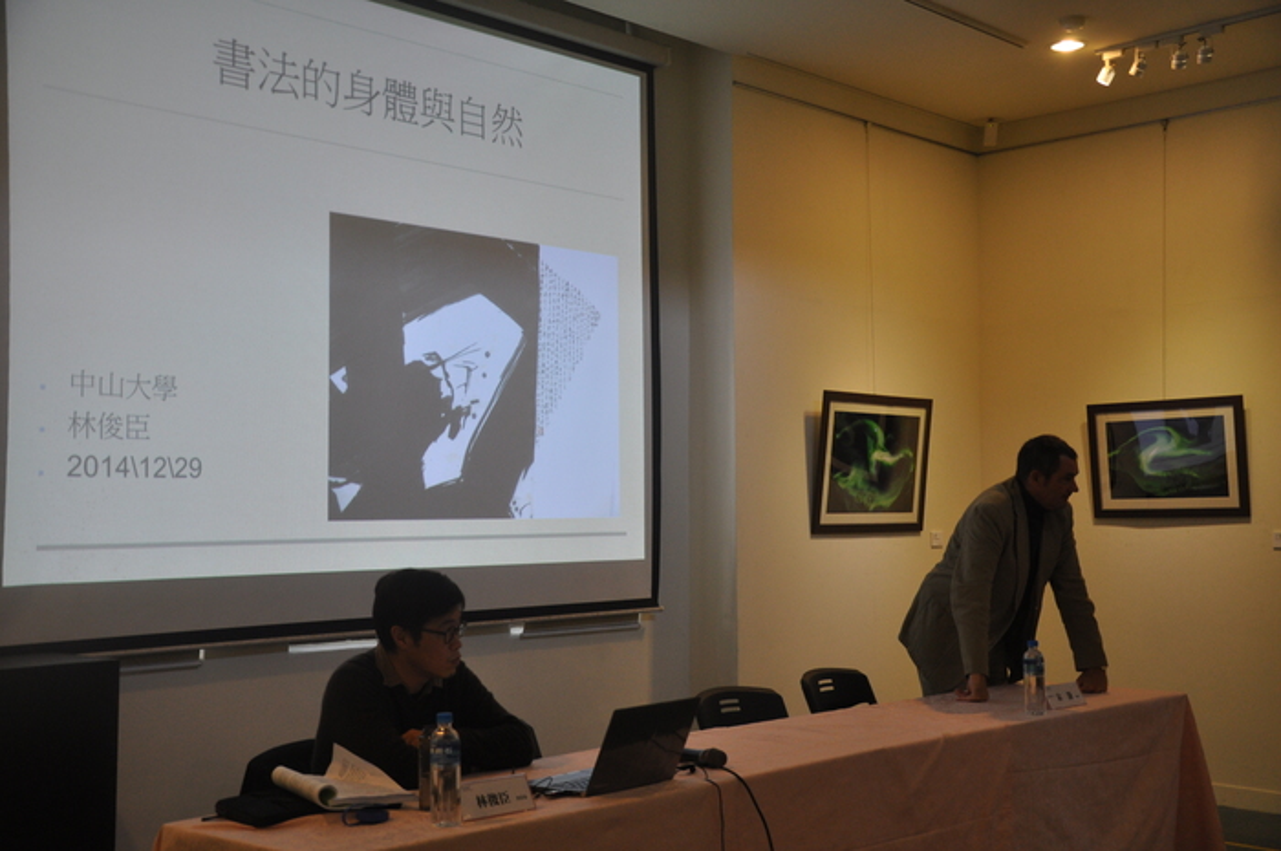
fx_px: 1599
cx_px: 640
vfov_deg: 29.8
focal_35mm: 45
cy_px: 426
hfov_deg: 43.6
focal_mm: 30
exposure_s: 1/60
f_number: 4.2
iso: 640
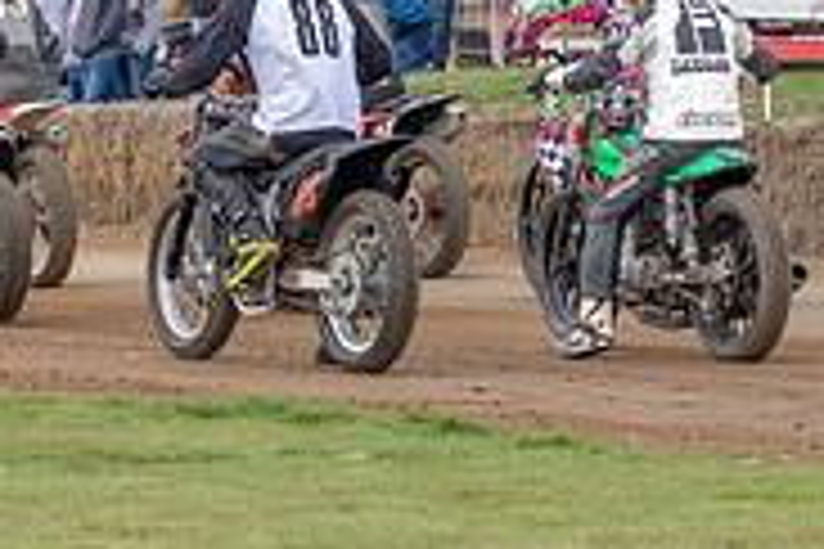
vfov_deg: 3.0
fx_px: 10597
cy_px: 145
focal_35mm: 463
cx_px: 371
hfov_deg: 4.5
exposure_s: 1/125
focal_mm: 86
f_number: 8
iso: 160
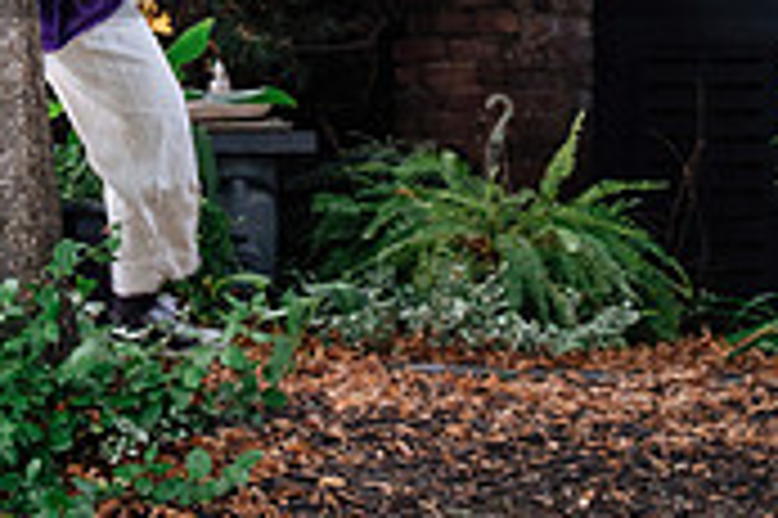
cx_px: 126
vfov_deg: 11.0
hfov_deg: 16.8
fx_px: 2612
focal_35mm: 121
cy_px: -214
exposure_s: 1/125
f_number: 4
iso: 800
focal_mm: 24
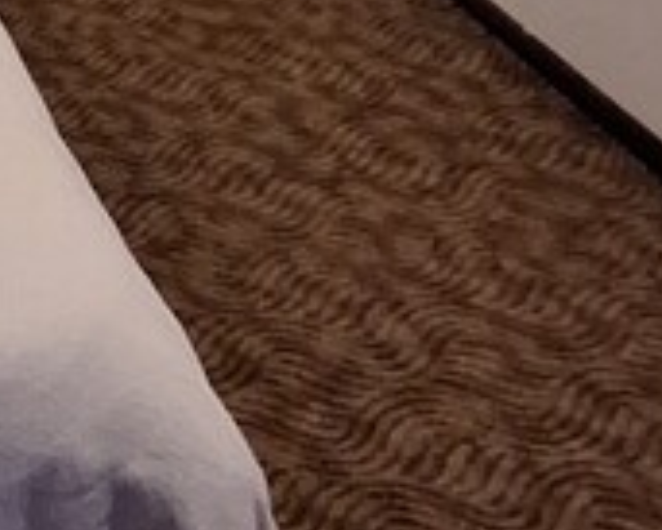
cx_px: -468
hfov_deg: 19.7
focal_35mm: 76
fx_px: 1490
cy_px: -557
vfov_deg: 15.6
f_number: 2.2
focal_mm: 1.74
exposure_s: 1/20
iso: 500
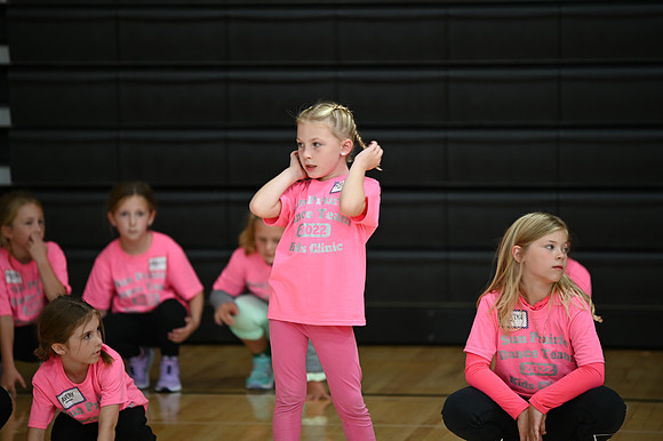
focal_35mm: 200
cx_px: 332
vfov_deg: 6.9
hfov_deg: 10.3
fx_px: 3681
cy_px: 220
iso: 800
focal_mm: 200
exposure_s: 1/80
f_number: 2.8
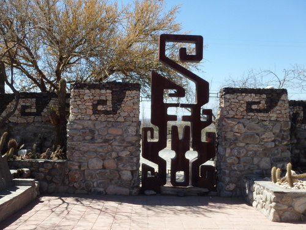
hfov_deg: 41.2
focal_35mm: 46
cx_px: 153
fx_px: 407
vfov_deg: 31.5
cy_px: 115
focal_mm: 8.3
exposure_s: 1/500
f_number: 4.9
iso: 125
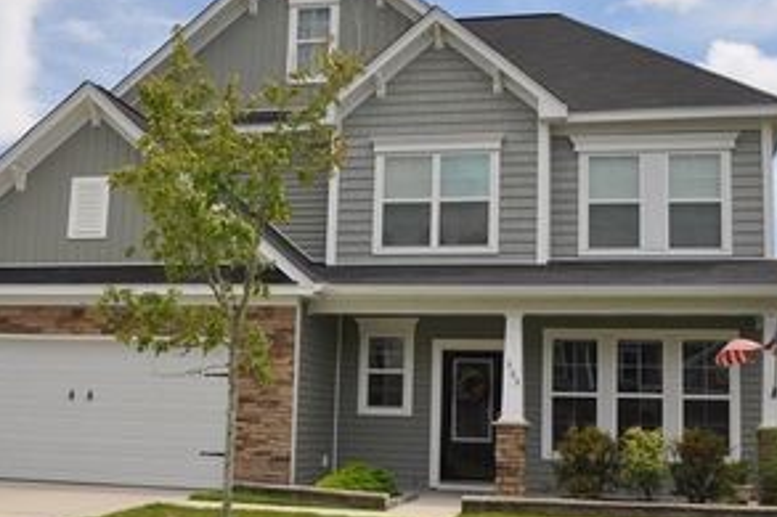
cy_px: 273
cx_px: 403
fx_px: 992
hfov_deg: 42.8
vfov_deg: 29.2
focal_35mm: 46
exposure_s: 1/320
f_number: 9
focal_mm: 18
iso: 200
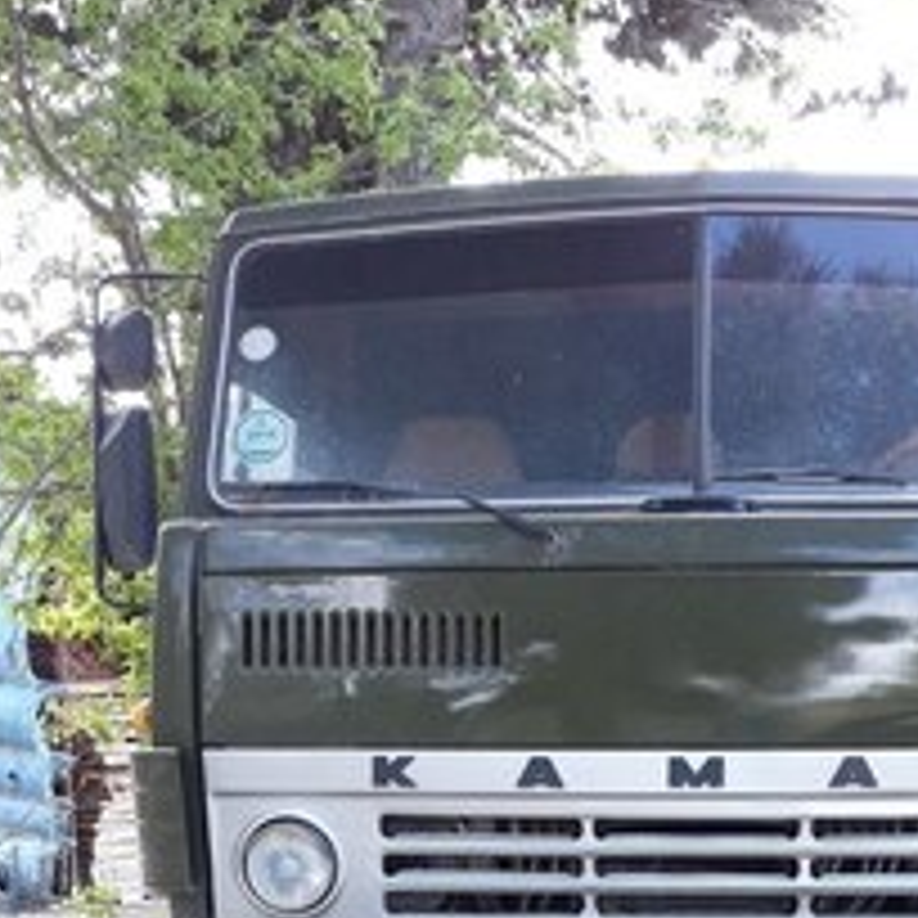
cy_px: 1008
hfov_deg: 29.3
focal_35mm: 58
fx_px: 1740
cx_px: 644
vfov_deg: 27.1
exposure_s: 1/100
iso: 50
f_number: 1.7
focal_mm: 3.71
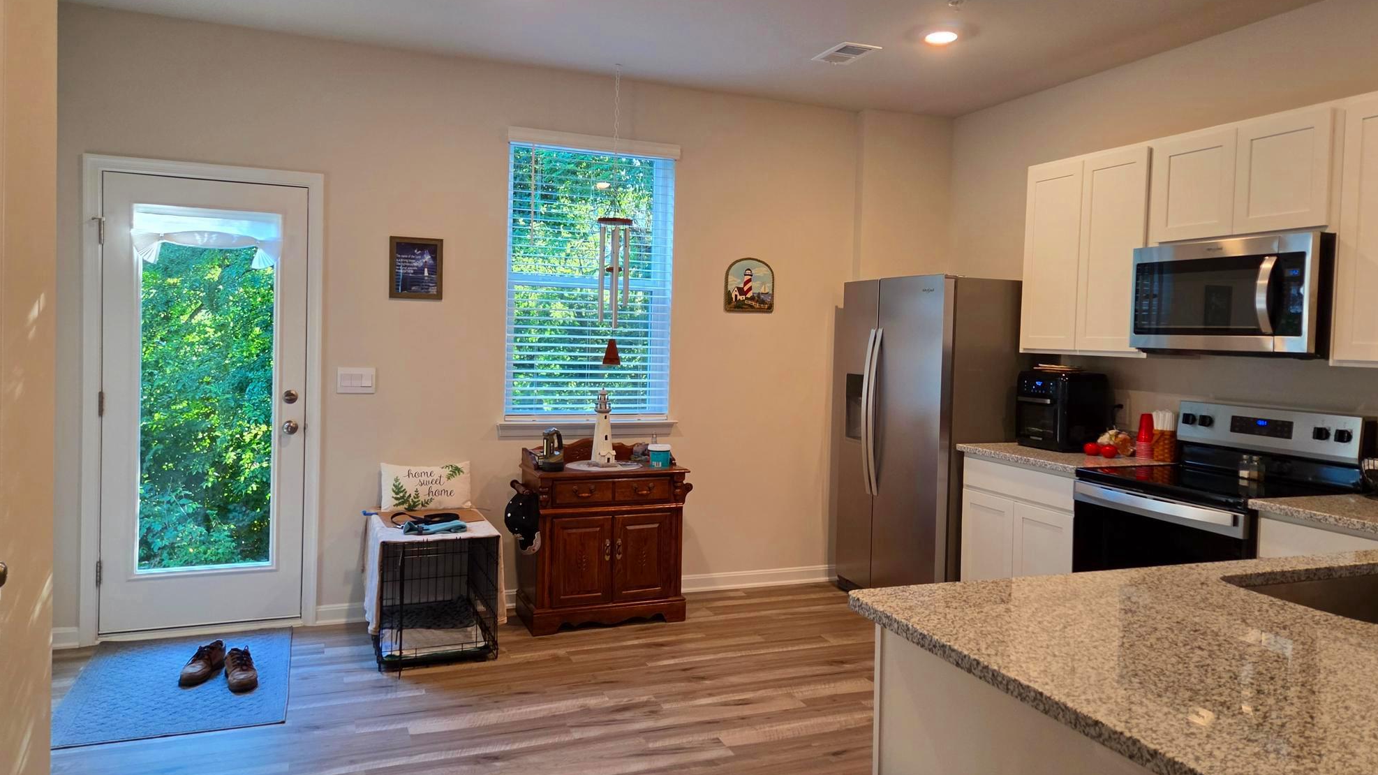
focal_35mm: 26
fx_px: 950
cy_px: 348
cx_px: 712
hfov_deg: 71.9
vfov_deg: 44.3
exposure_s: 1/120
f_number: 1.8
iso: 250
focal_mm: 5.4
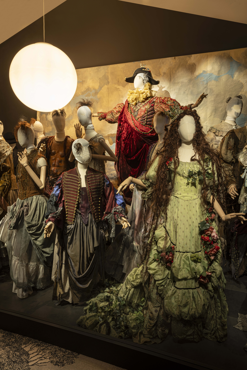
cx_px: 124
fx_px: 329
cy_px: 185
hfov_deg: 41.1
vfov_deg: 58.7
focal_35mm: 32
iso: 100
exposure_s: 8
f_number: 11
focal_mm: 32
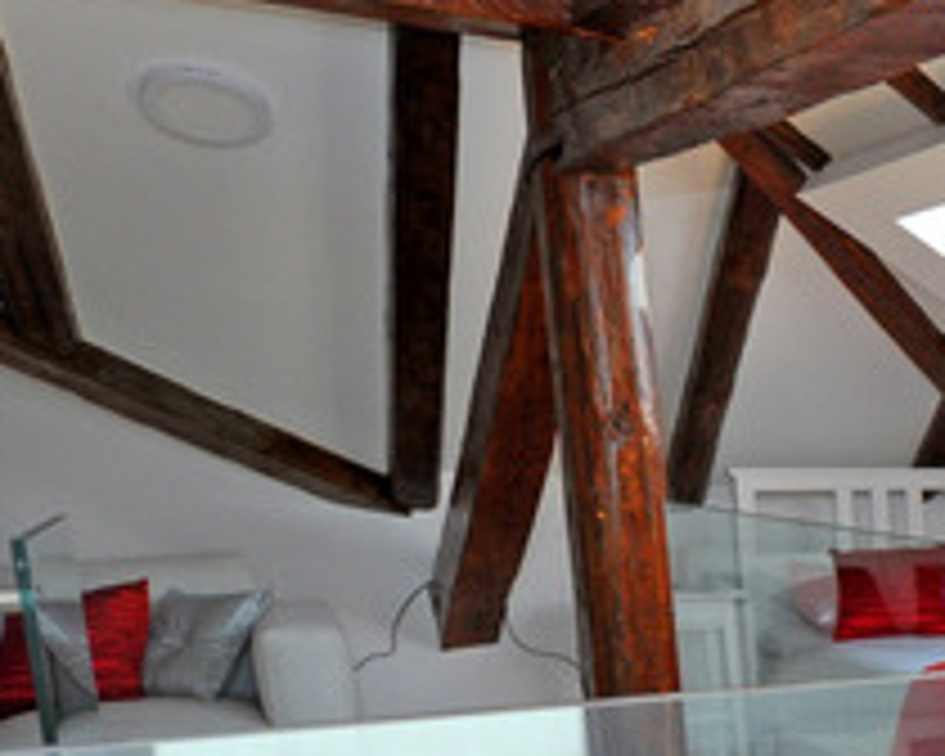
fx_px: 1398
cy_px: 706
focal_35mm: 50
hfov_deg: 23.4
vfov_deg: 28.8
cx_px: 1624
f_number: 8
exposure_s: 1/250
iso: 1000
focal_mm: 14
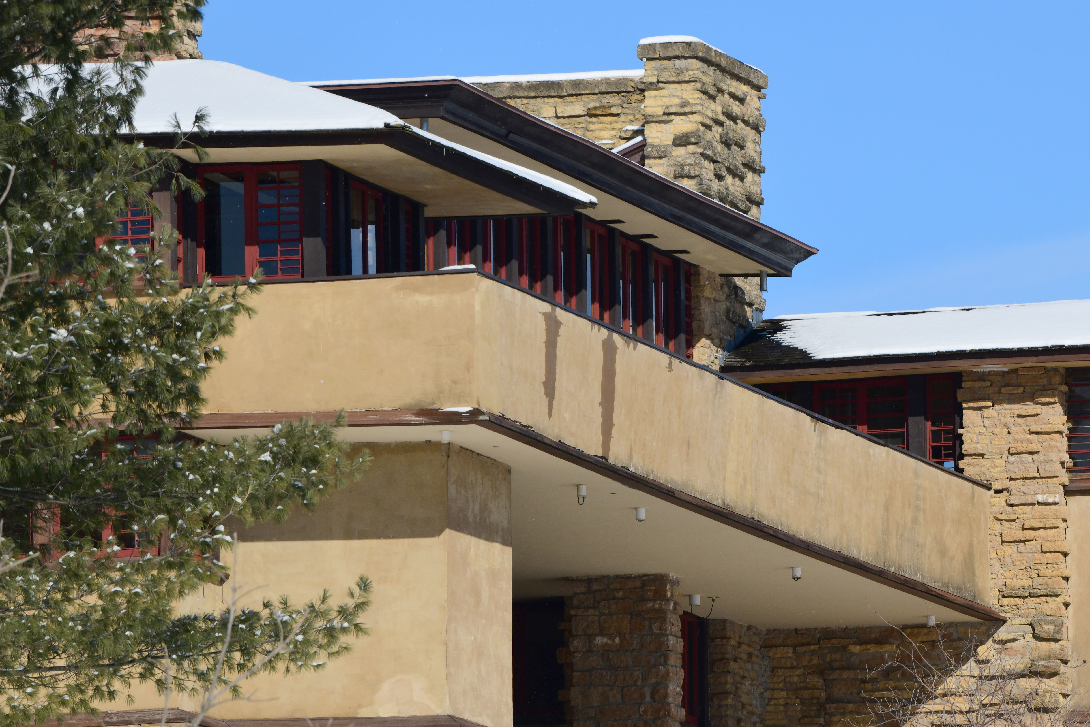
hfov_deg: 4.7
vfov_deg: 3.1
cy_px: 425
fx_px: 13260
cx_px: 690
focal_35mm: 438
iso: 320
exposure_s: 1/640
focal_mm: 320
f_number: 13
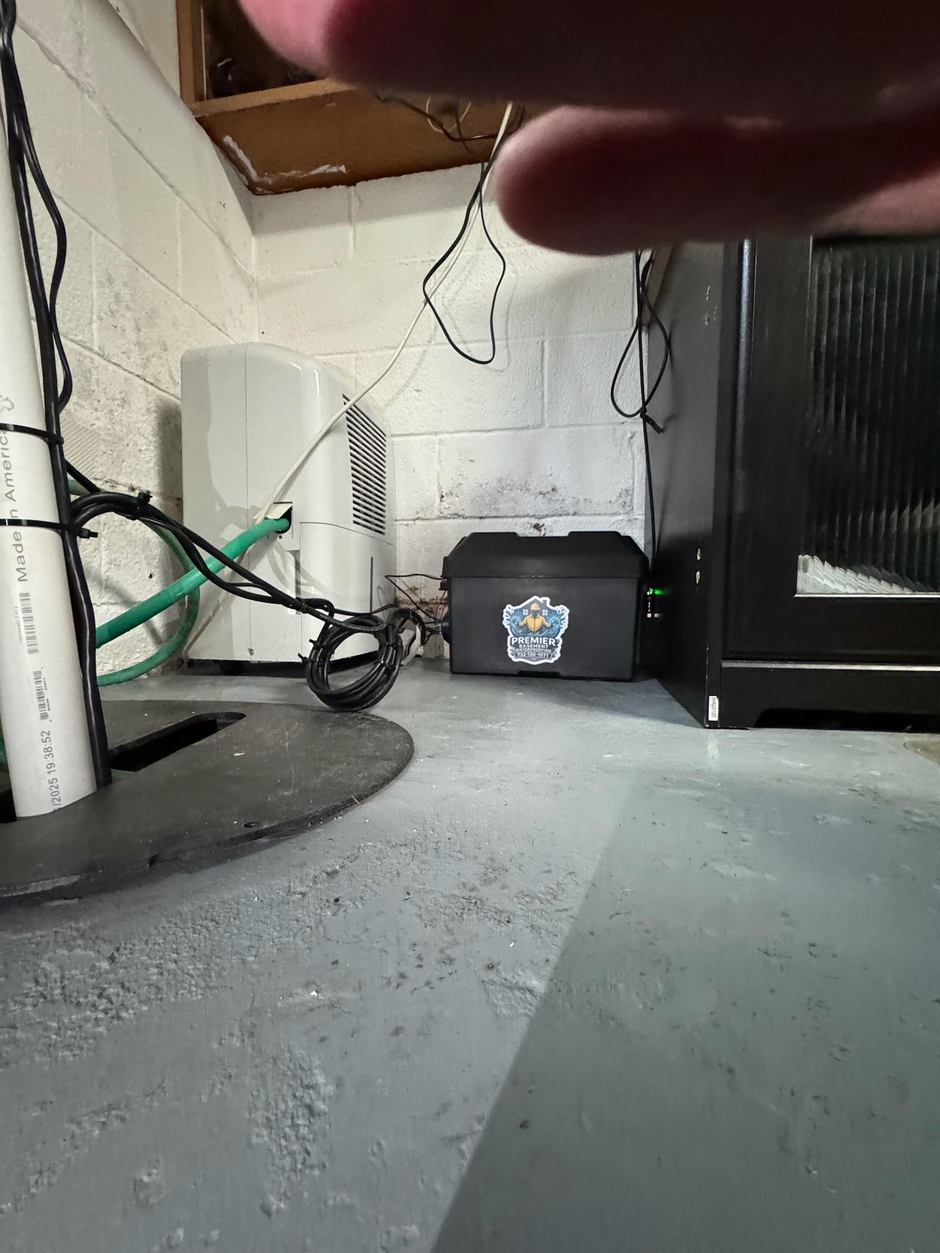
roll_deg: -0.2
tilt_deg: -2.8
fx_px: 507
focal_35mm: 14
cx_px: 470
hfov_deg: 85.7
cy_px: 626
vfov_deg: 102.1
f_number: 2.2
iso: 1250
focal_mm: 2.22
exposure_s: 1/60
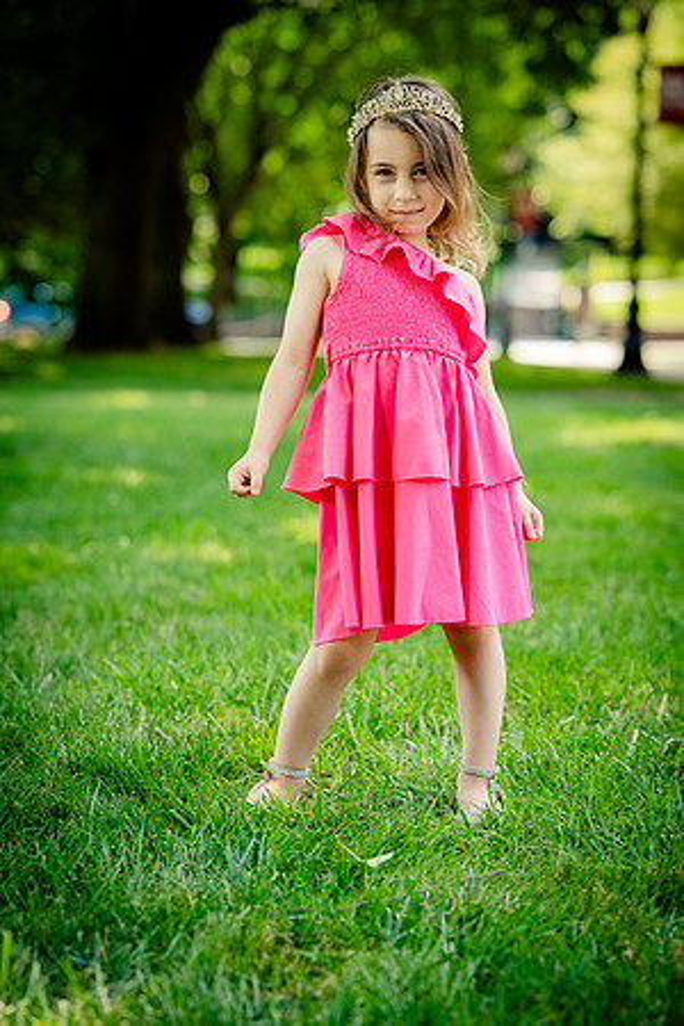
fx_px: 2422
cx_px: 342
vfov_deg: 23.9
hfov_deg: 16.1
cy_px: 513
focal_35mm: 85
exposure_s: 1/200
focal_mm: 85
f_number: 2.8
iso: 100
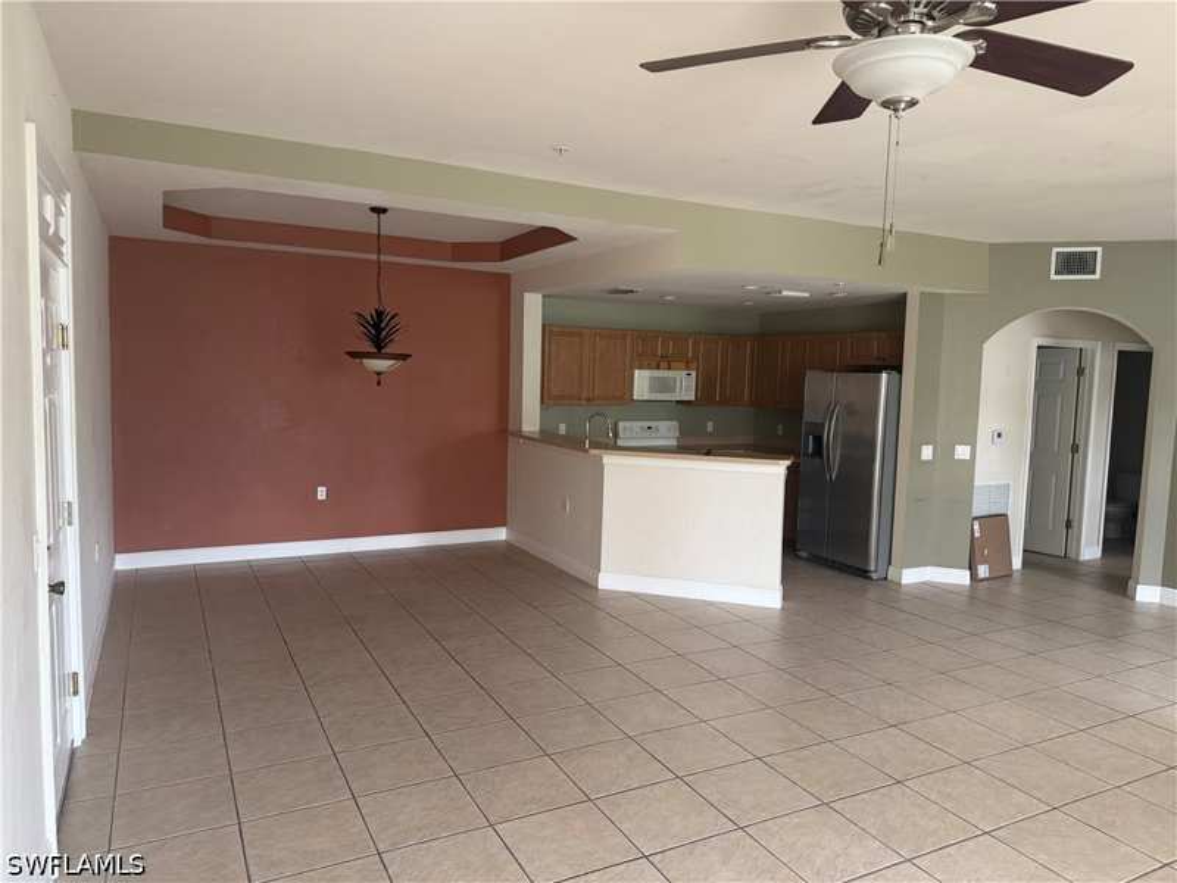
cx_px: 588
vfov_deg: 56.8
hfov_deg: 71.6
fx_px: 816
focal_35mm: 24
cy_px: 442
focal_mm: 6.76
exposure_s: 1/105
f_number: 1.78
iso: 200
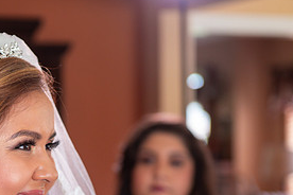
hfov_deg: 13.9
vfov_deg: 9.3
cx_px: 56
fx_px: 1196
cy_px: 180
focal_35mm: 147
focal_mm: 70
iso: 400
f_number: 3.2
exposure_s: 1/60
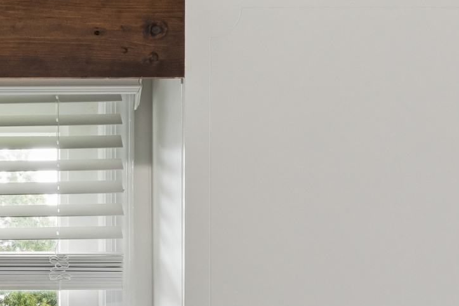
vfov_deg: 15.1
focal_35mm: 86
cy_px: 406
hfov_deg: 22.1
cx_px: -62
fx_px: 1100
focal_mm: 20.3
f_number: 13
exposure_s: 1/6
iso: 400
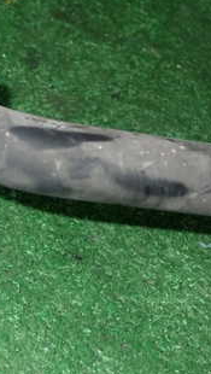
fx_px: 794
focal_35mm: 80
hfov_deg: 14.7
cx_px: -39
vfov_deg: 26.4
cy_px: 140
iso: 800
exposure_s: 1/40
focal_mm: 6.83
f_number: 8
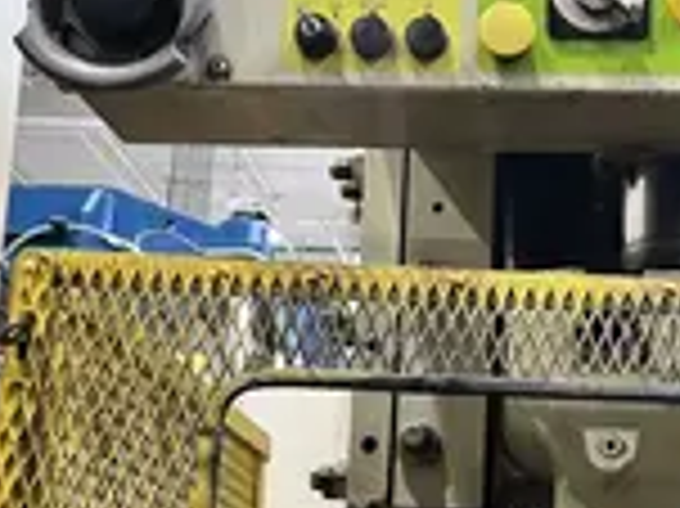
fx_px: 1354
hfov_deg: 27.0
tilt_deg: +12.1
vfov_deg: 20.9
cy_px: 441
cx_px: 639
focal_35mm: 69
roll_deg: -0.5
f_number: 1.5
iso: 125
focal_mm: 5.7
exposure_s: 1/60
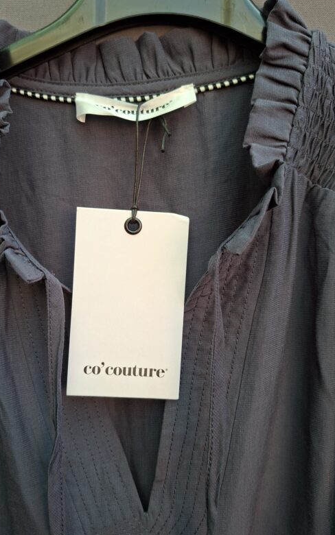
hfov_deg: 49.1
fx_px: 365
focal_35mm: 25
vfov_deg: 72.5
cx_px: 140
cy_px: 263
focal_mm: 5.54
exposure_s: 1/100
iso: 50
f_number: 1.8
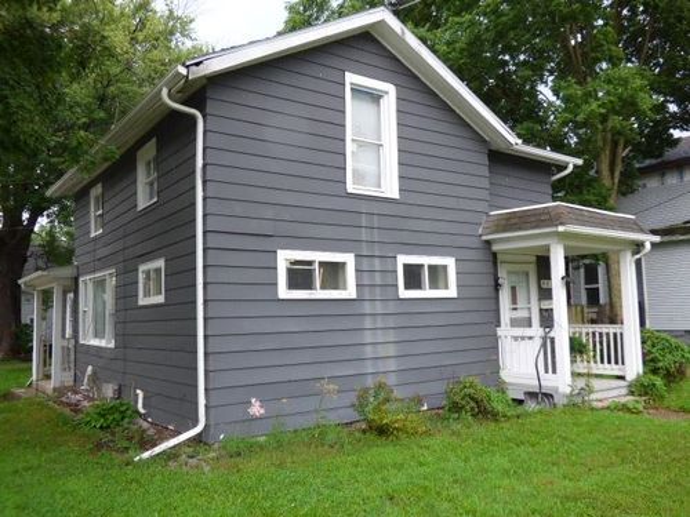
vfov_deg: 46.8
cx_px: 345
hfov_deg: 60.0
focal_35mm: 30
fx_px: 598
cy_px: 258
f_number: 3.3
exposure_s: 1/100
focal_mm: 5.29
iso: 100
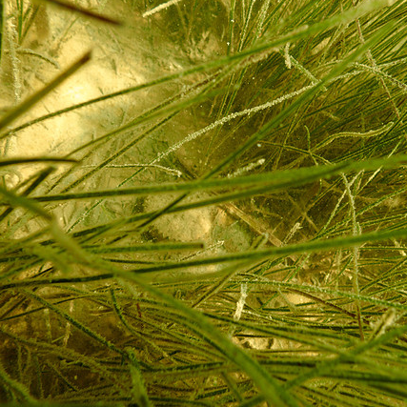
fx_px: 399
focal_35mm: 30
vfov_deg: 54.0
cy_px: 203
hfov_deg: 53.8
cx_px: 237
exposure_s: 1/200
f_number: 2.8
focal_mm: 4.5
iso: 100
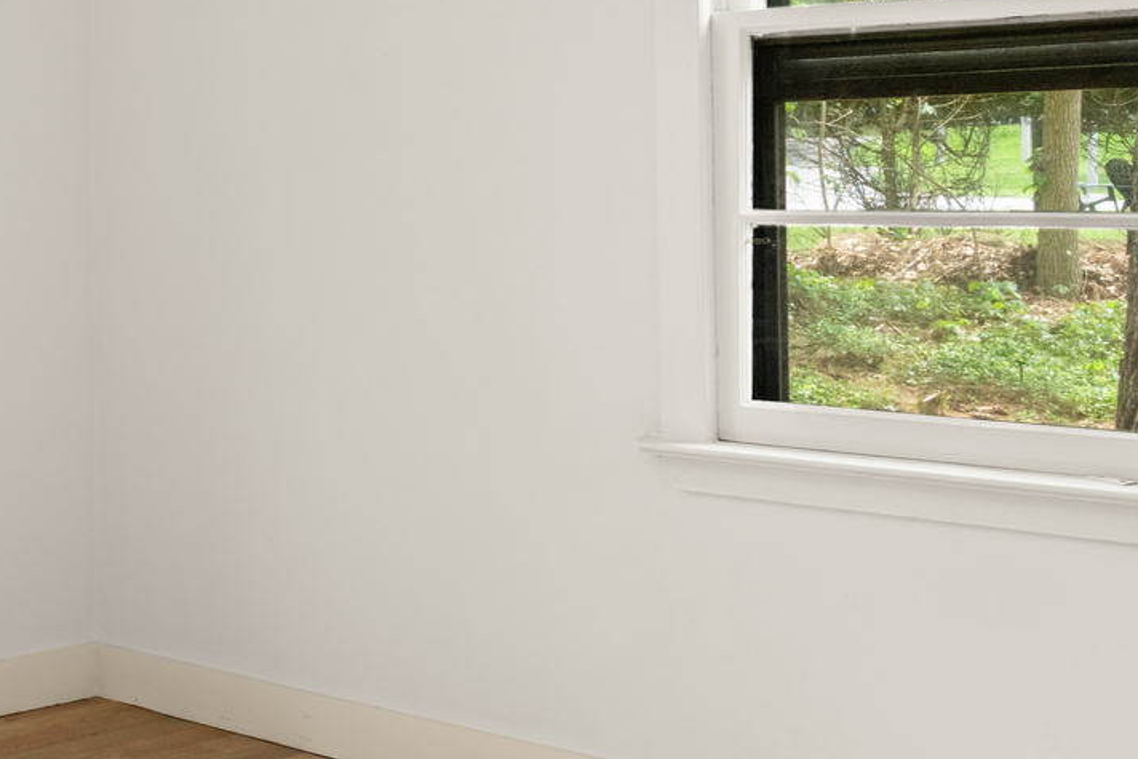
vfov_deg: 19.6
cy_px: 197
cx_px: -315
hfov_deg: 25.5
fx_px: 2181
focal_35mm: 69
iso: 250
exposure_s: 1/2.5
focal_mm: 16
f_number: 8
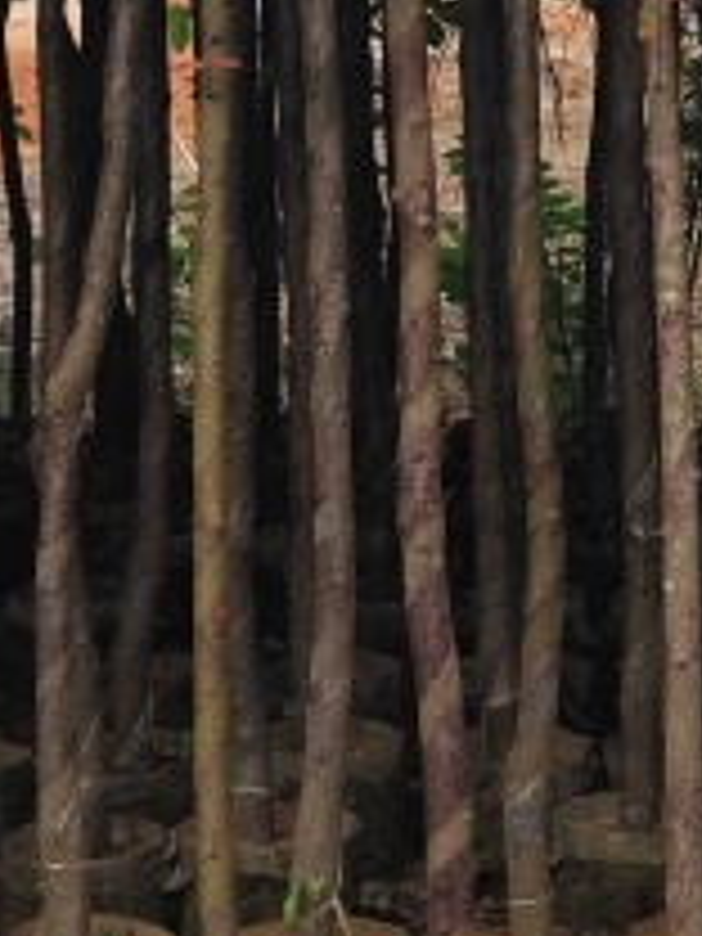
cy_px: -124
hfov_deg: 12.5
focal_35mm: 118
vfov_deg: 16.2
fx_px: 3191
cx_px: 644
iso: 50
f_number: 1.65
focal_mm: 6.19
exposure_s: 1/182
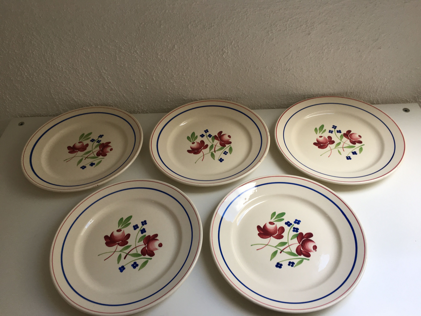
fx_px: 353
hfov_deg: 61.7
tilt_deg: -48.1
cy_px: 158
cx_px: 210
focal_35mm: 29
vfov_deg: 48.2
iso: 40
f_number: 2.2
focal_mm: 4.15
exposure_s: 1/100
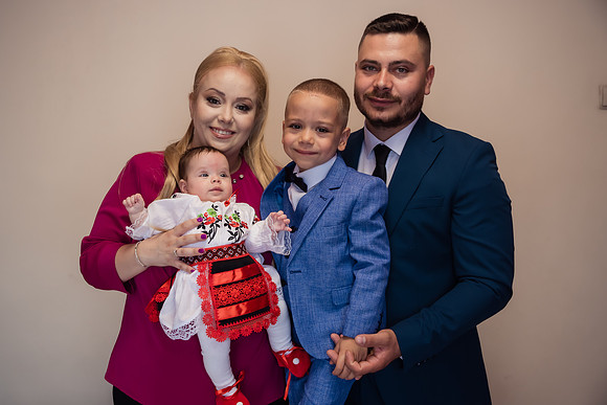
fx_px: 657
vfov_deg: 34.3
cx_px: 279
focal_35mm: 39
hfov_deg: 49.6
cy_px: 203
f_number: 3.2
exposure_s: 1/200
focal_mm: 36
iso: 400
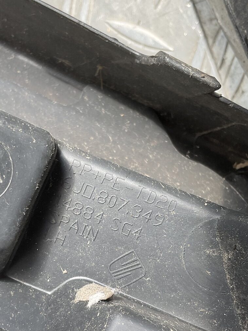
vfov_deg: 32.7
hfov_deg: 25.2
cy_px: 241
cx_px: 95
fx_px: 554
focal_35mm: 58
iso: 20
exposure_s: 1/100
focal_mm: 3
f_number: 1.8
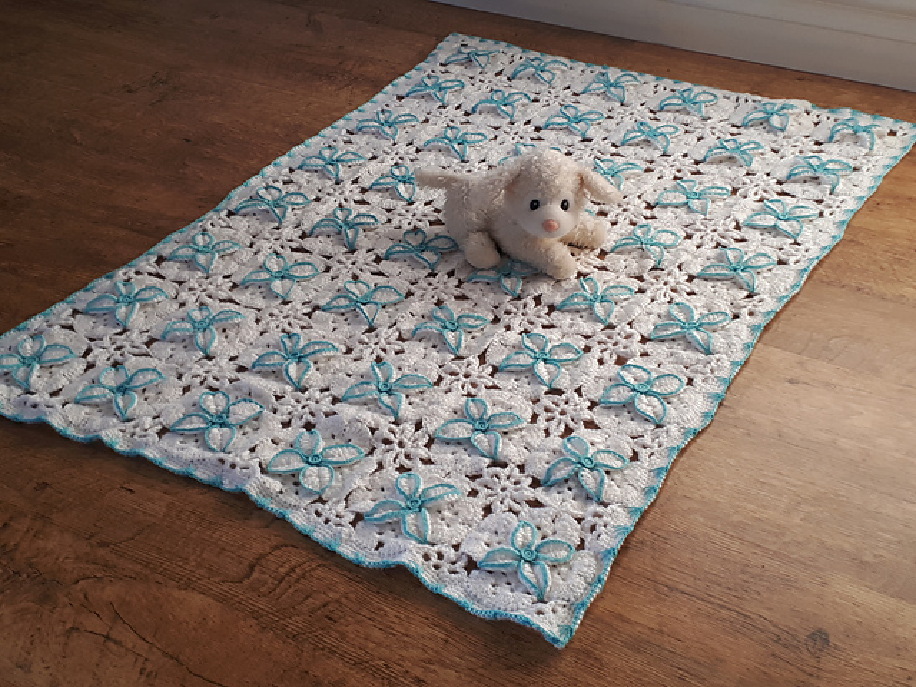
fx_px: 714
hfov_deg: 65.3
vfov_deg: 51.4
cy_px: 344
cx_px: 458
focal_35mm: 27
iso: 64
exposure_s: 1/100
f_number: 1.9
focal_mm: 3.6
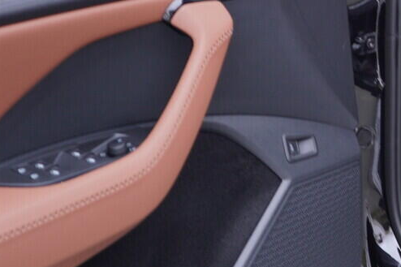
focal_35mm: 105
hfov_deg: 18.5
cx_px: 476
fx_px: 1169
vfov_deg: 12.9
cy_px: 6
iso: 160
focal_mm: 24
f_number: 2.8
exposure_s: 1/40
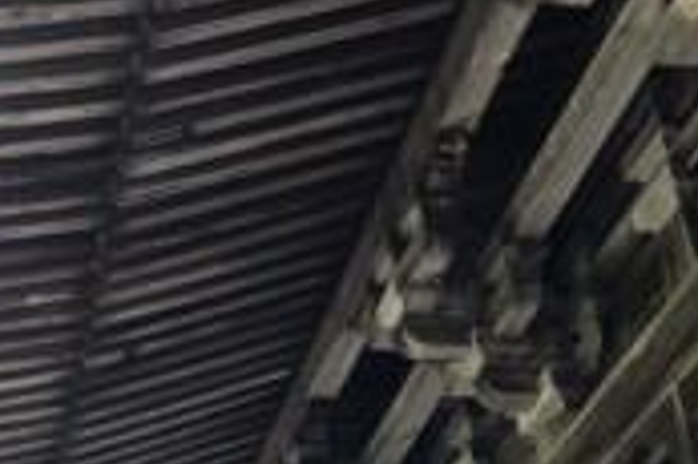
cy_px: 637
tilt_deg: +23.4
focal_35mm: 76
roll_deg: +1.3
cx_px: 121
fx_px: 1472
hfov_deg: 26.1
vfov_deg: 16.7
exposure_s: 1/60
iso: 25
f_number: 1.8
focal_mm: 3.99
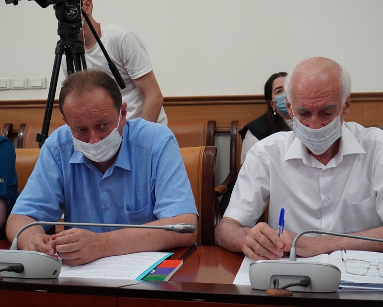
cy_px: 154
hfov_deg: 35.6
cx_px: 198
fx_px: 596
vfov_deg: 28.8
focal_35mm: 53
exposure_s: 1/200
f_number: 5
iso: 2500
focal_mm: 31
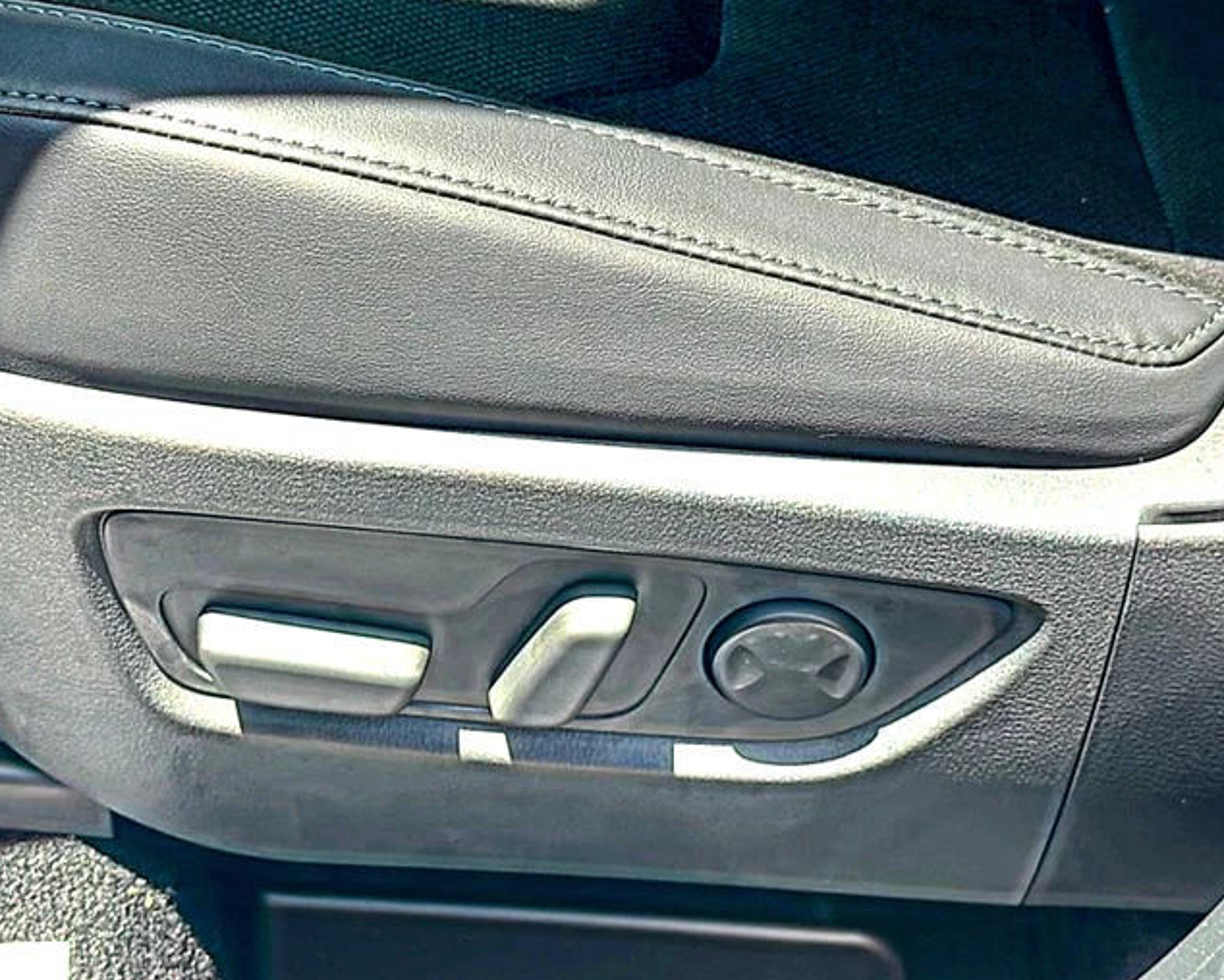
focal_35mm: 56
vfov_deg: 27.2
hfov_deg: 33.5
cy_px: 491
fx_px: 2030
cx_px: 562
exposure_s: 1/553
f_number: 1.78
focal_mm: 6.86
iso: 64
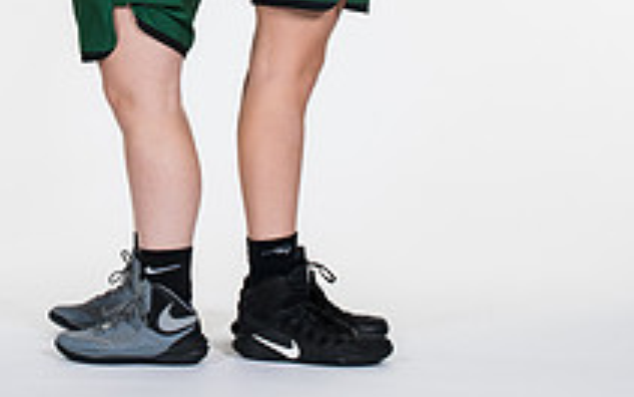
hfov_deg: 7.0
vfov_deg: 4.4
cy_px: -150
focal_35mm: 300
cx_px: 270
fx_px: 5185
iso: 200
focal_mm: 92
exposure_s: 1/160
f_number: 6.3
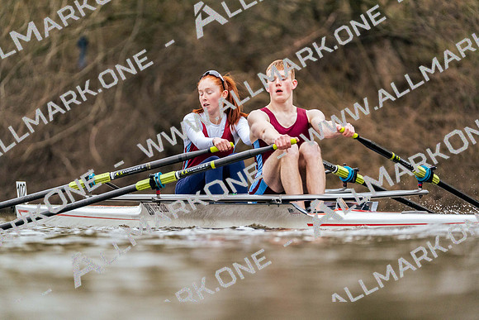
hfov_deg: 3.4
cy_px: 160
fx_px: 7985
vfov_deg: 2.3
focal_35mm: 600
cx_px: 240
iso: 4000
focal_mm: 600
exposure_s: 1/2000
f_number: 6.3
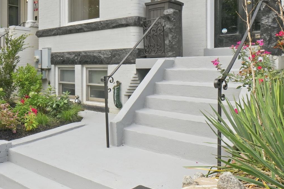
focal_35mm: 34
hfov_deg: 54.5
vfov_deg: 38.7
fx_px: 268
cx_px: 91
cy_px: 74
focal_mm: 16
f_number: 10
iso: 200
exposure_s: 1/160
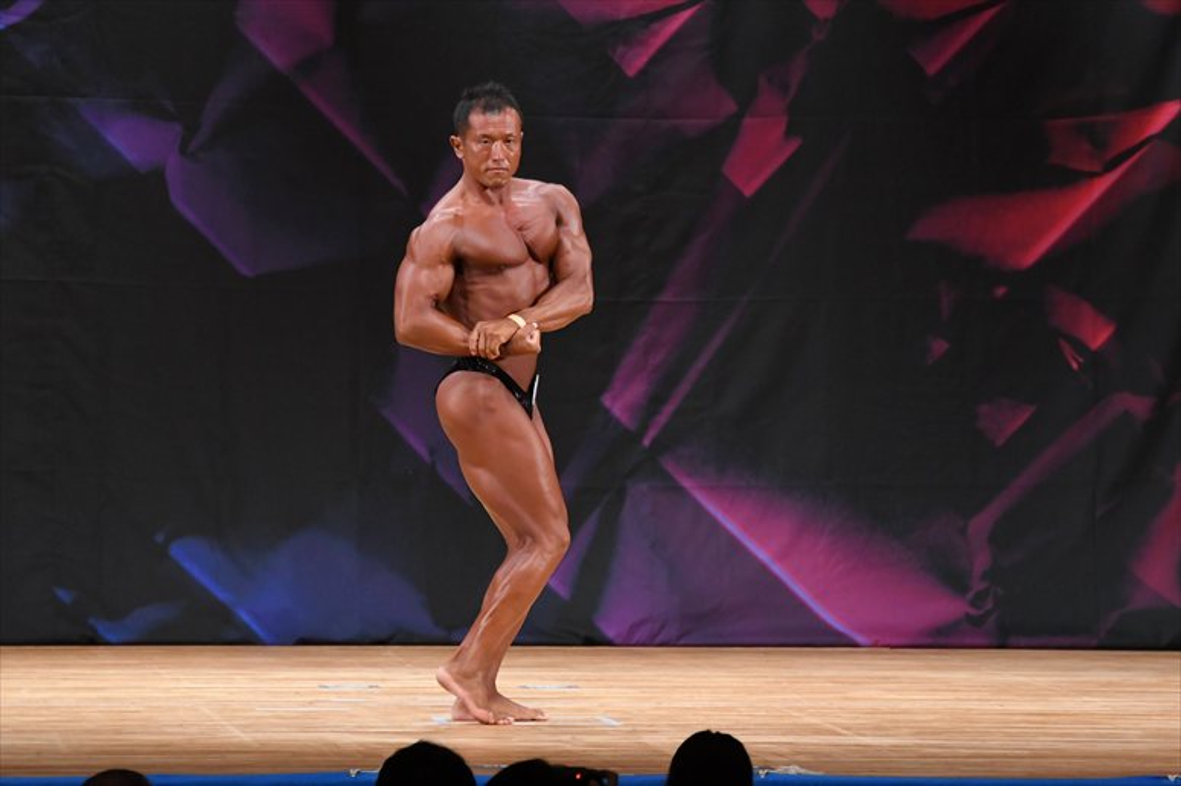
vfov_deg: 5.4
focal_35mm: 255
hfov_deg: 8.1
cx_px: 590
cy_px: 393
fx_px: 8361
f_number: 5.6
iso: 3200
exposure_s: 1/400
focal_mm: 170
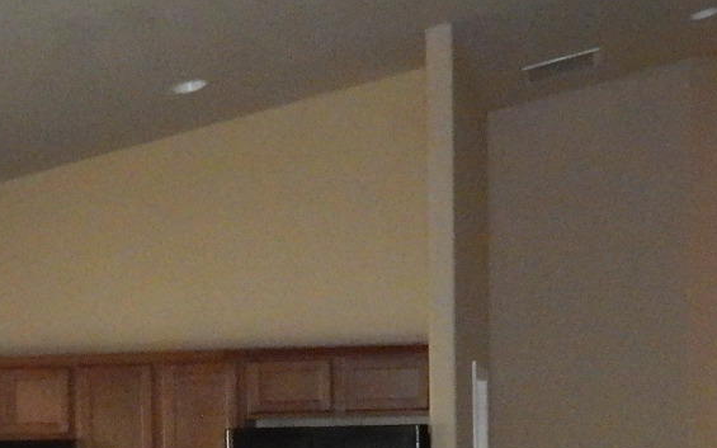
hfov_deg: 21.5
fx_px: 1876
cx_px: 213
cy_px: 567
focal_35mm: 96
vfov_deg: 13.2
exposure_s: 1/30
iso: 1600
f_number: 7.6
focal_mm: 5.7
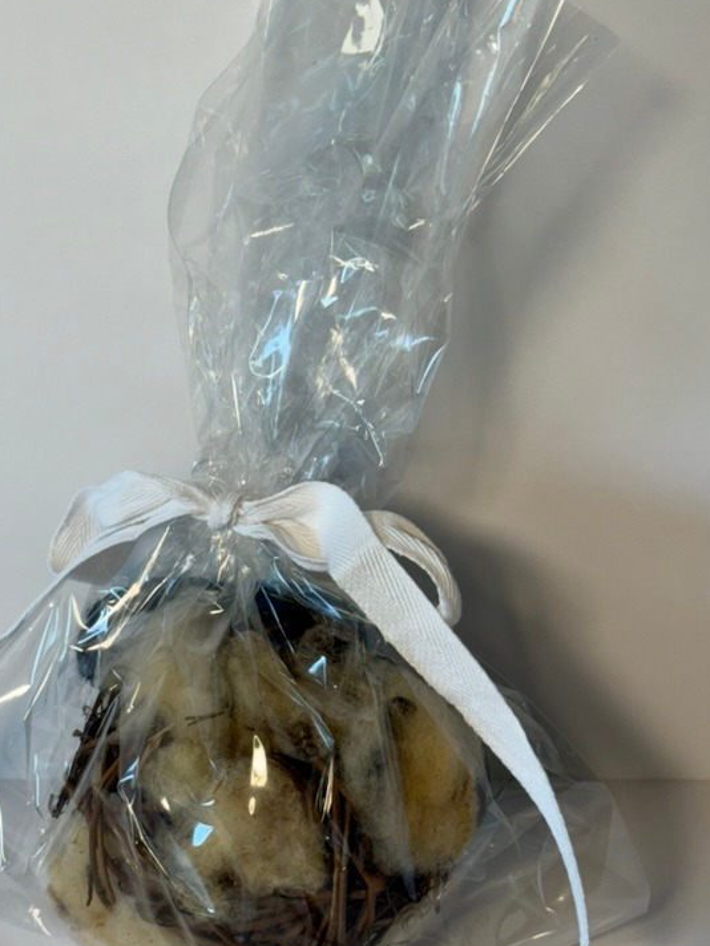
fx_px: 1887
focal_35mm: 69
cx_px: 270
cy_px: 493
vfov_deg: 28.2
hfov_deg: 21.3
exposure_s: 1/120
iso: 50
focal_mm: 6.76
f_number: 1.78
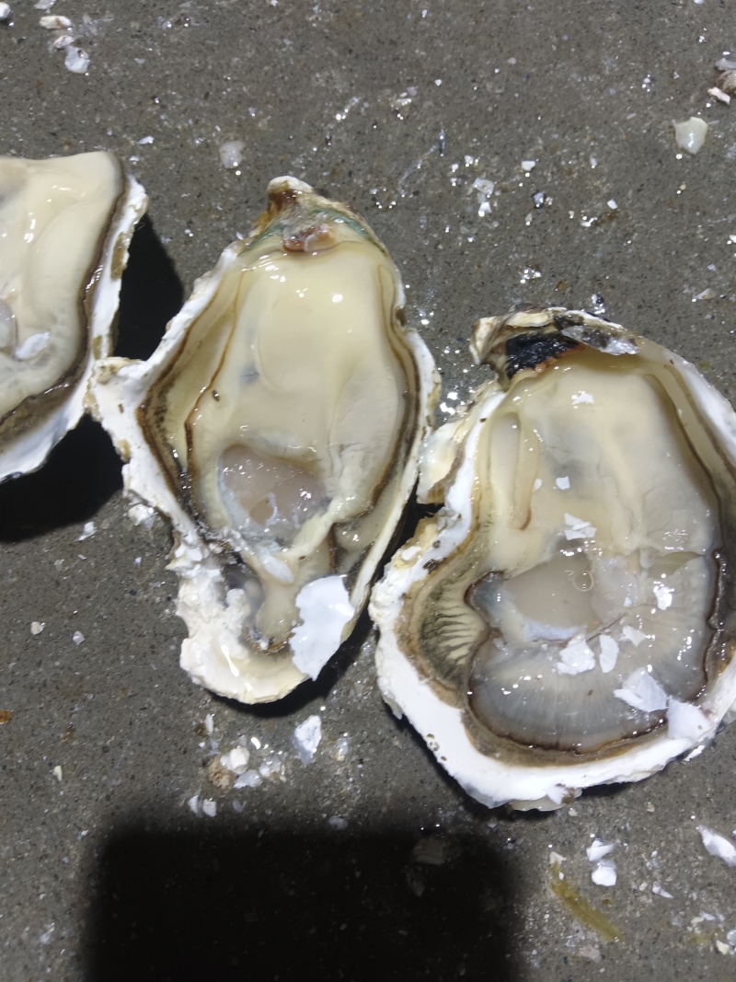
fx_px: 766
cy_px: 491
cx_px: 368
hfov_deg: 51.3
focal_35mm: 27
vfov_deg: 65.3
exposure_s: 1/20
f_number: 2.2
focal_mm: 3.66
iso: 553
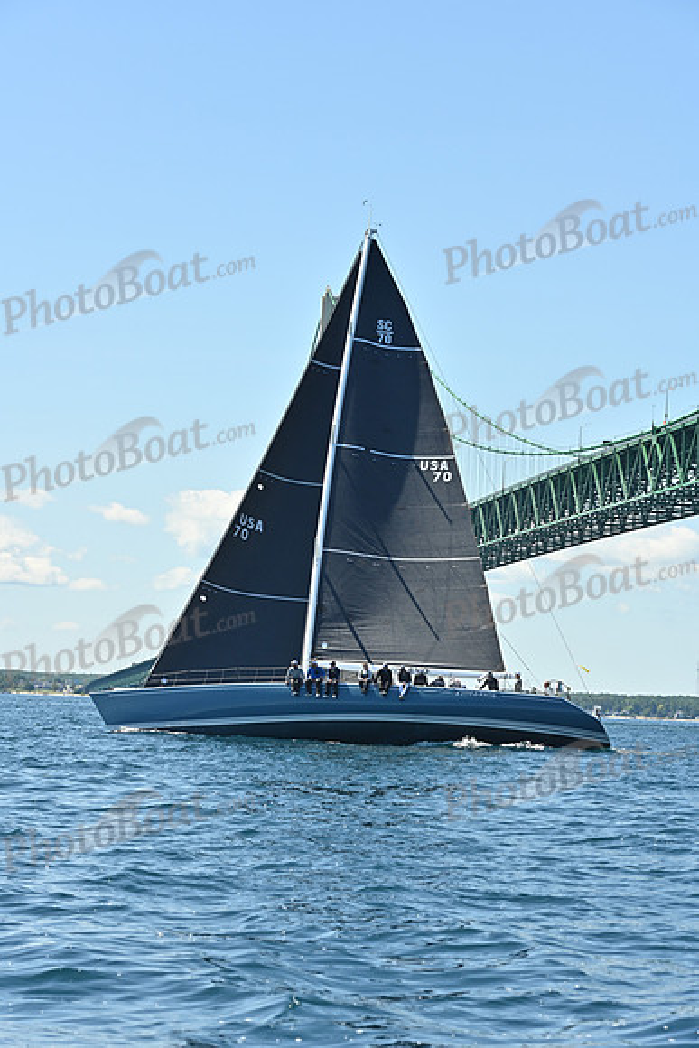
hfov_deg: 14.0
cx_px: 350
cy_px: 524
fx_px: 2852
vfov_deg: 20.8
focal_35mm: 98
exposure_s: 1/1000
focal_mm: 98
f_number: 8
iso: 320
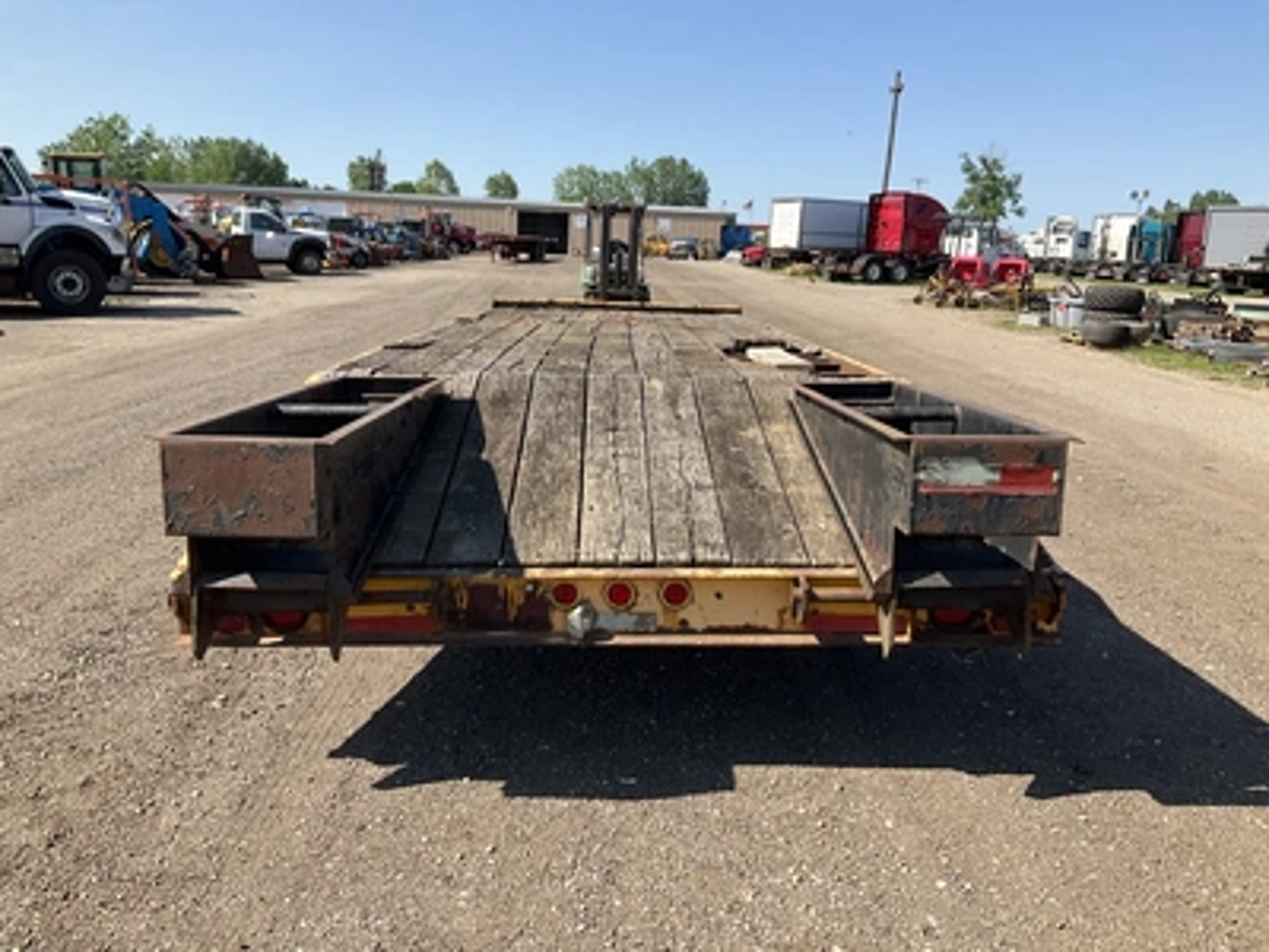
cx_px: 634
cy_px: 476
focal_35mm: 29
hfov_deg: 61.7
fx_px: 1063
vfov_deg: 48.2
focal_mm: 3
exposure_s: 1/1412
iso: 25
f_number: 1.8
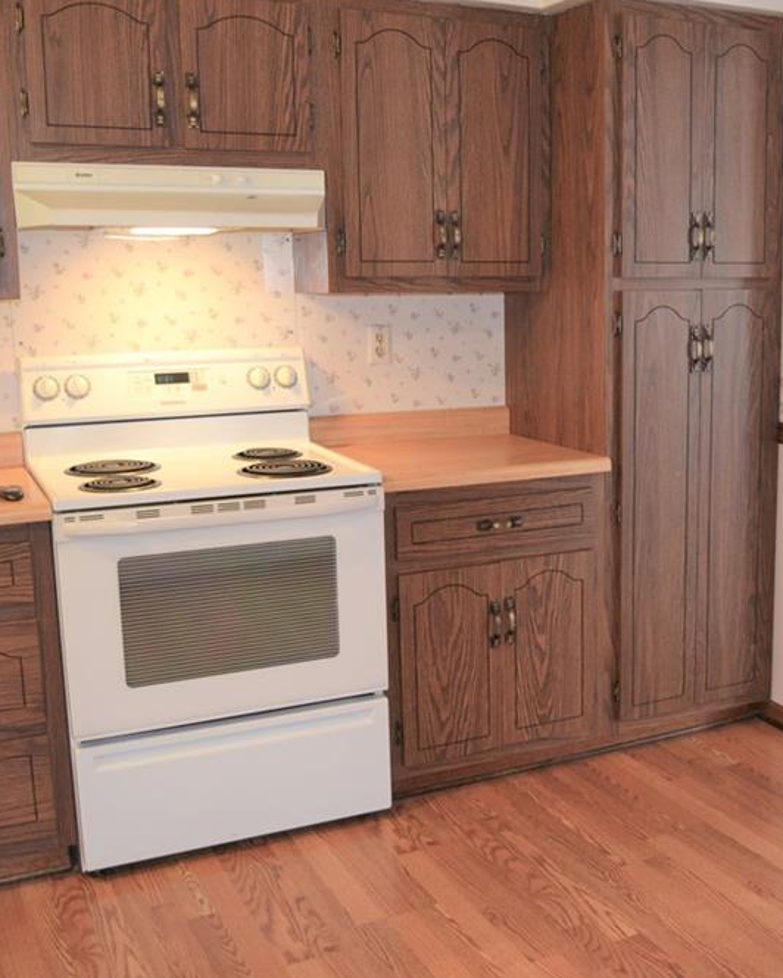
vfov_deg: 46.8
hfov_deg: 37.4
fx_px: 1130
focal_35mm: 39
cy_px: 488
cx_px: 575
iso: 1100
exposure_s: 1/60
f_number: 3.5
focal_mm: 18
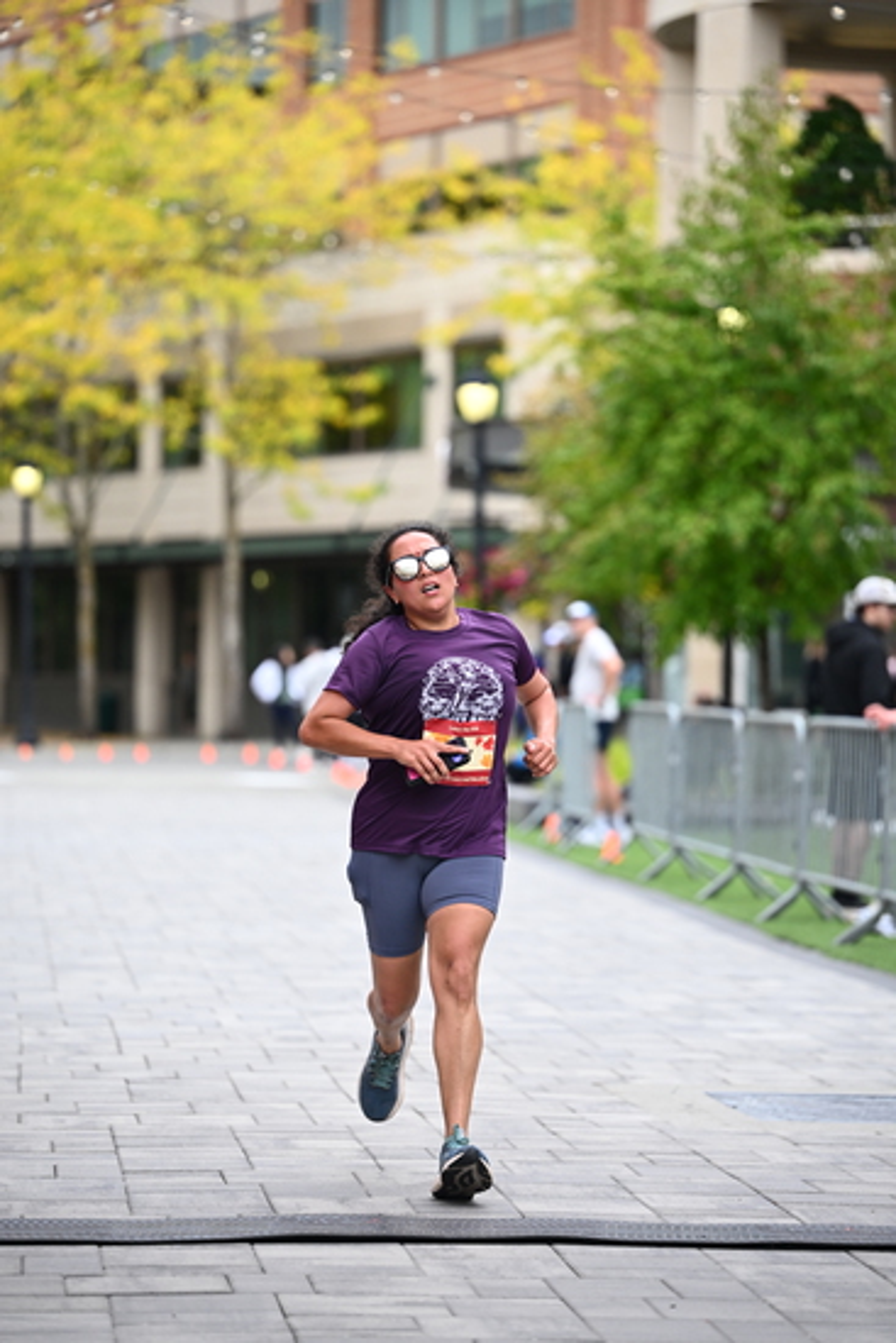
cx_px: 448
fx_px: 5036
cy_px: 672
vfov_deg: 15.2
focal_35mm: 135
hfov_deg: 10.2
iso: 640
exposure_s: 1/2000
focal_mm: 135
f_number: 2.8
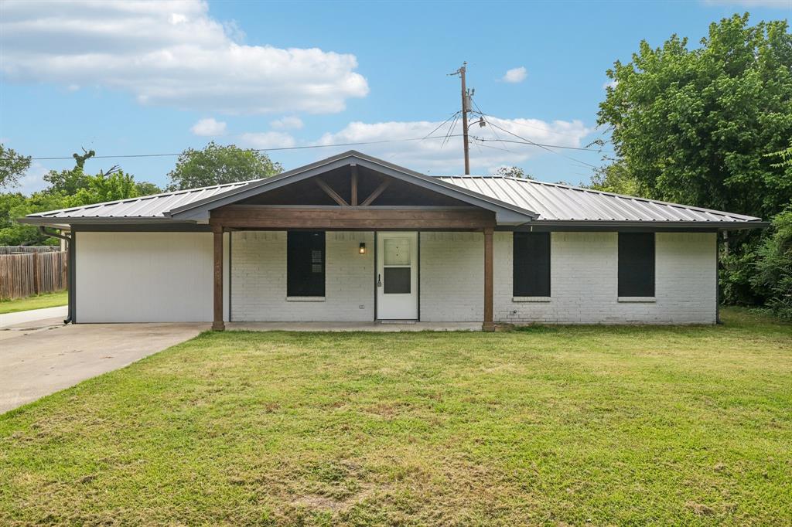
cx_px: 396
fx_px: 572
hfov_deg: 69.4
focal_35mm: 26
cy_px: 264
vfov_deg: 49.5
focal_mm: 26
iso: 400
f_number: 8
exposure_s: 1/500
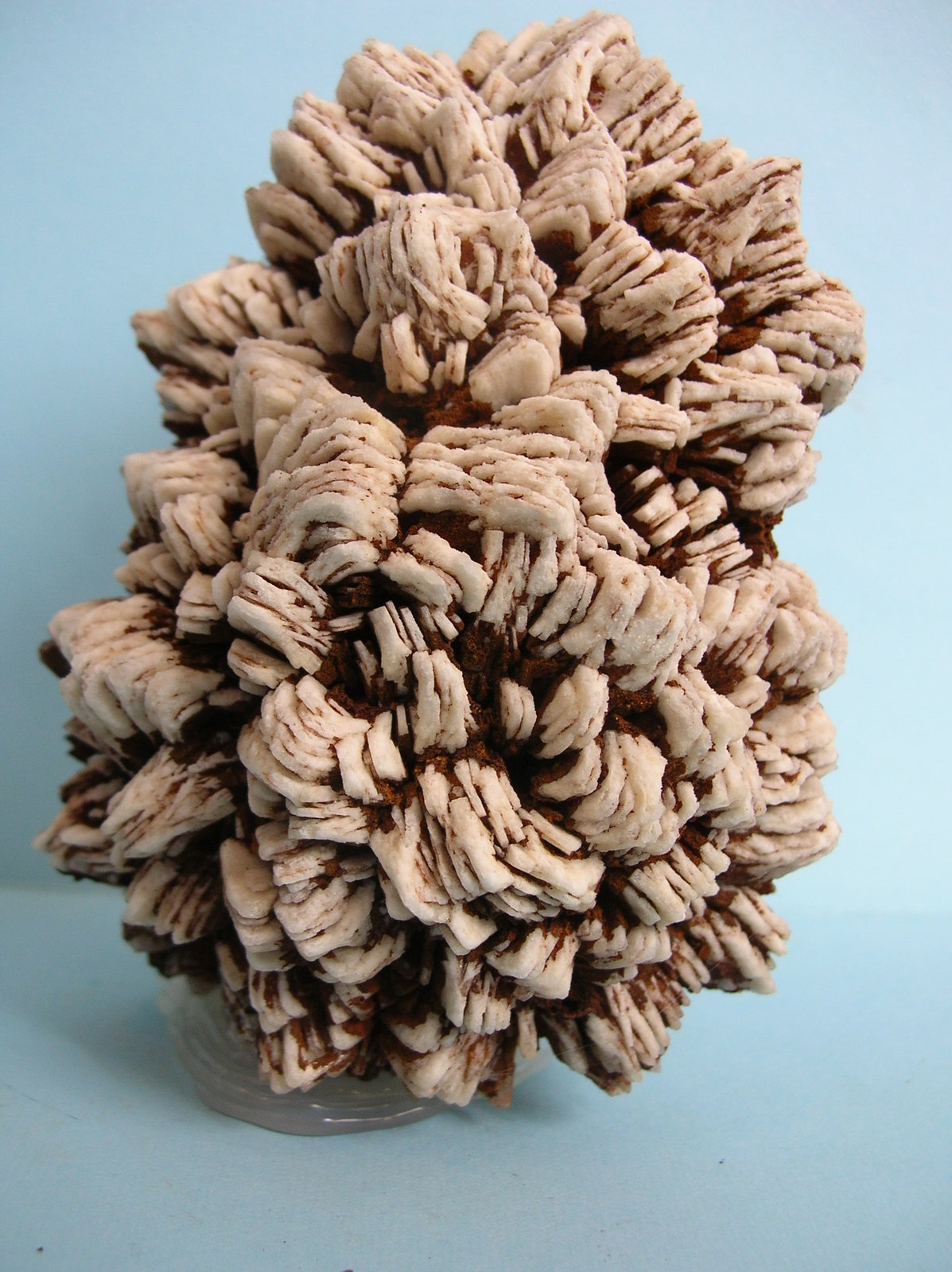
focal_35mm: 36
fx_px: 1322
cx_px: 476
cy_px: 636
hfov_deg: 39.6
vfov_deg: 51.4
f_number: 2.7
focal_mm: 6
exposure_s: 1/43.1
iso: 50
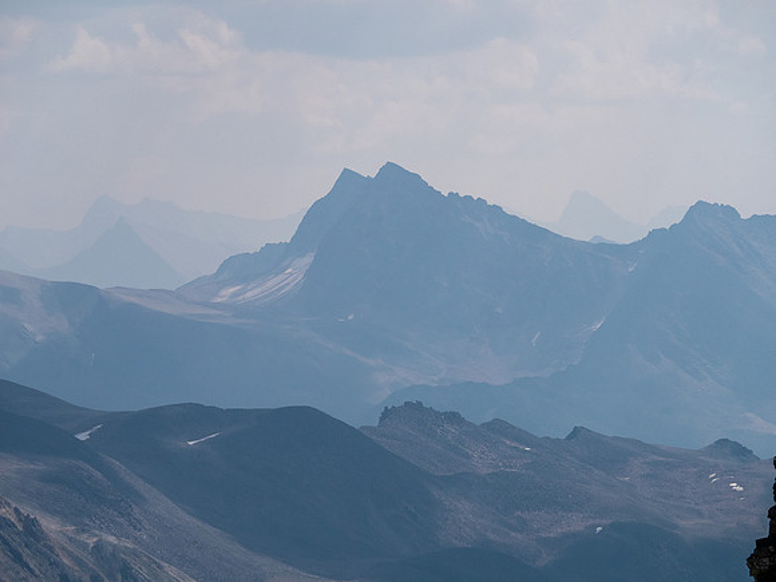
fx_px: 5918
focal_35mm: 264
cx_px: 388
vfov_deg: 5.6
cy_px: 291
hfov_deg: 7.5
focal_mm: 132
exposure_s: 1/800
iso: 200
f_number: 8
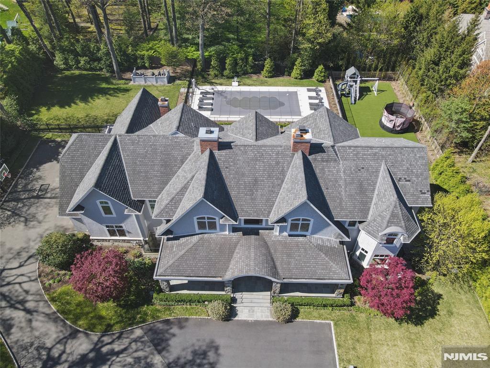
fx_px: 340
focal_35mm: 24
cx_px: 245
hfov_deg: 71.6
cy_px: 184
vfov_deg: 56.8
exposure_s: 1/320
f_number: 2.8
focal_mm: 4.5
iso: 100
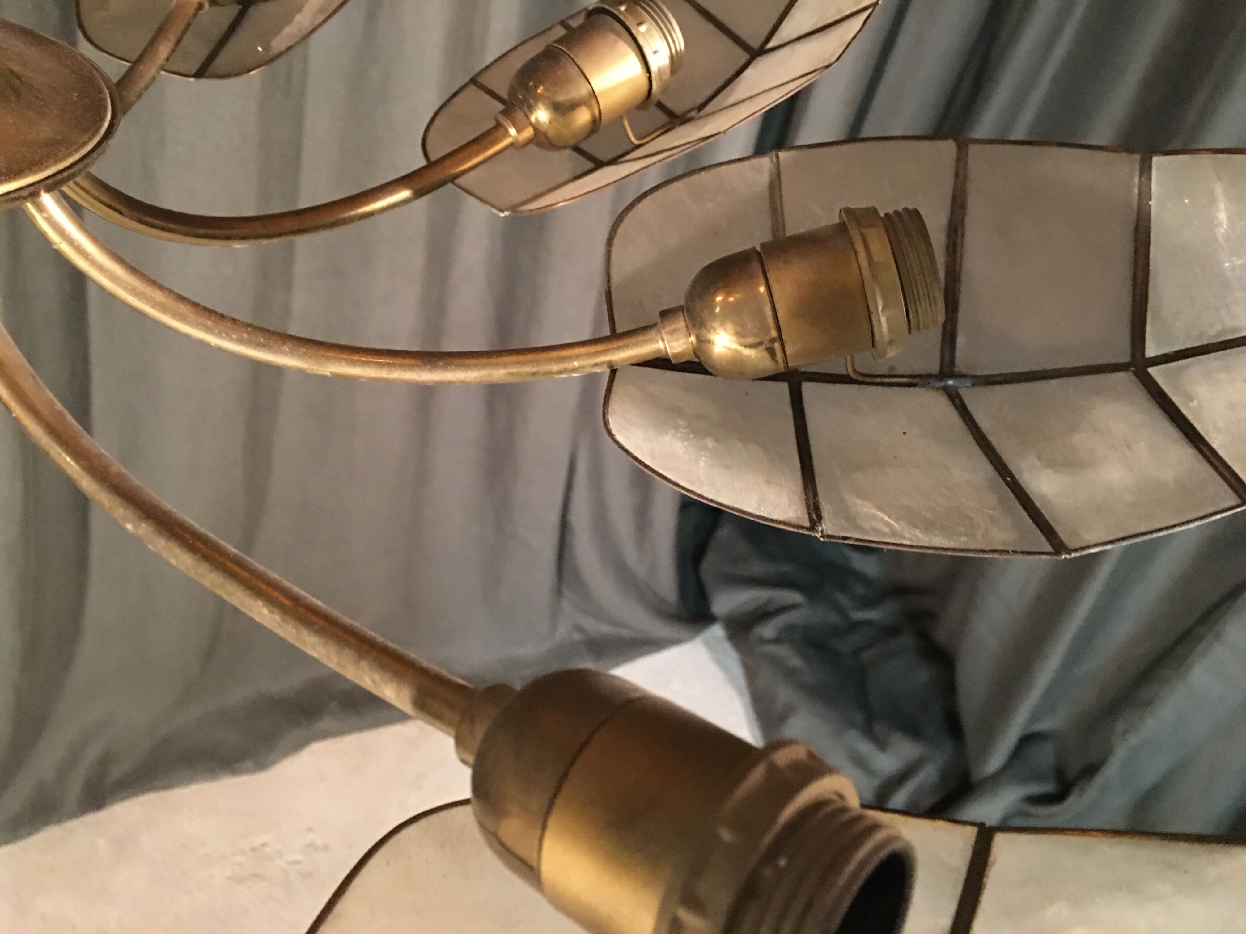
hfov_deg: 61.7
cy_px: 467
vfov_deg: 48.2
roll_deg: -17.2
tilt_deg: -36.6
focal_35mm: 29
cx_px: 623
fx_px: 1044
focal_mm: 4.15
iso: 160
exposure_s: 1/8
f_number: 2.2
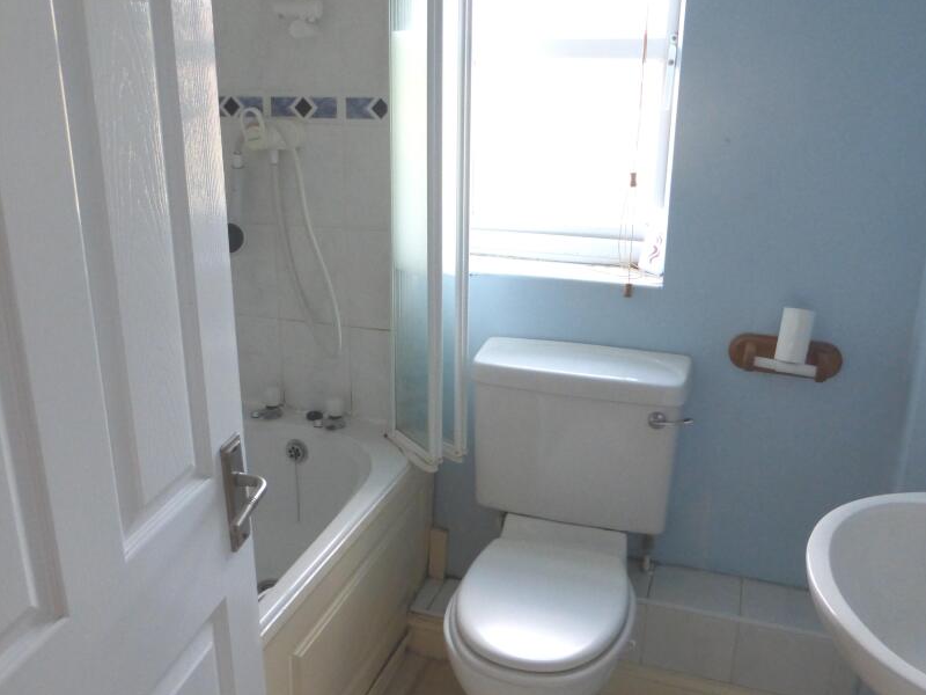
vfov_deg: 44.2
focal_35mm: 32
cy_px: 345
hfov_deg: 56.7
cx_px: 425
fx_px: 856
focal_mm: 4.3
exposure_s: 1/125
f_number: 3.3
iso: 400
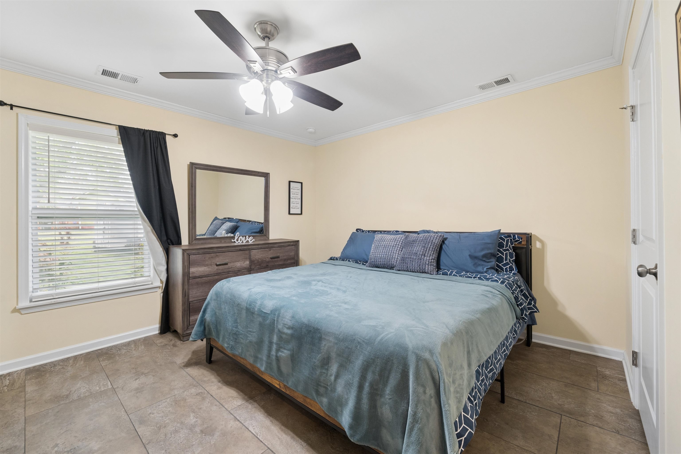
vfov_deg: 77.3
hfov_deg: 100.4
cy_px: 227
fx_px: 284
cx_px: 340
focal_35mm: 15
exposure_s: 1/13
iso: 250
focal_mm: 10
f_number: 4.5
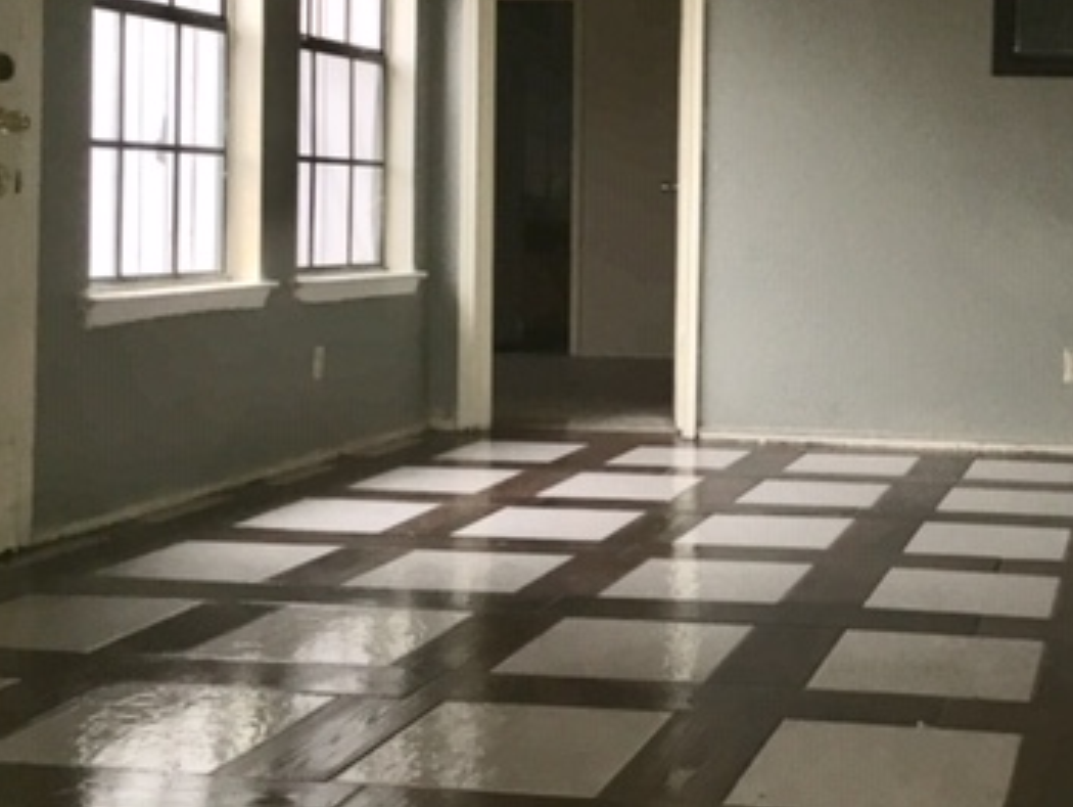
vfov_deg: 27.3
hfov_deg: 34.3
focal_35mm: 53
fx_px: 1644
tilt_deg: -1.6
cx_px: 953
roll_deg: -1.8
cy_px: 249
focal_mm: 4.15
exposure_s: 1/17
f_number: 2.2
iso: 100
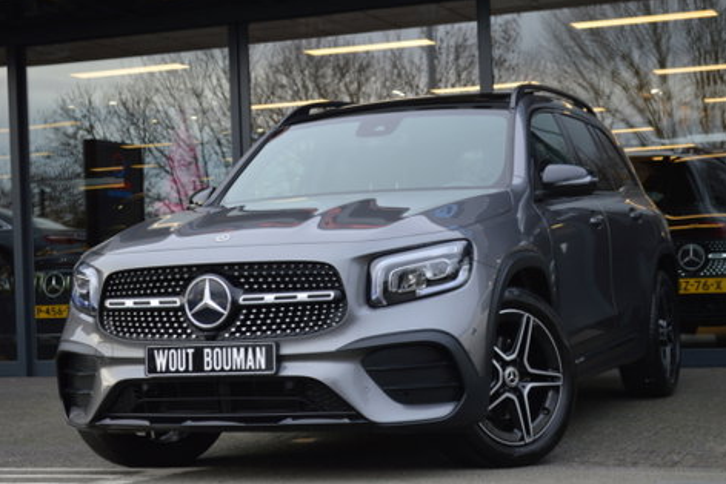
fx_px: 1473
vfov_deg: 18.7
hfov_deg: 27.7
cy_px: 240
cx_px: 365
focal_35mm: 73
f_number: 5.6
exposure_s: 1/125
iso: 280
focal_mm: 48
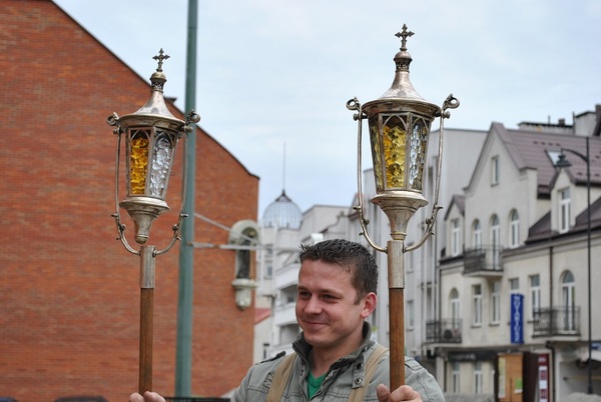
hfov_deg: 28.0
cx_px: 300
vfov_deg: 19.0
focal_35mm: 72
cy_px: 201
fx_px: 1204
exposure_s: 1/200
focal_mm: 48
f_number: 7.1
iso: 100
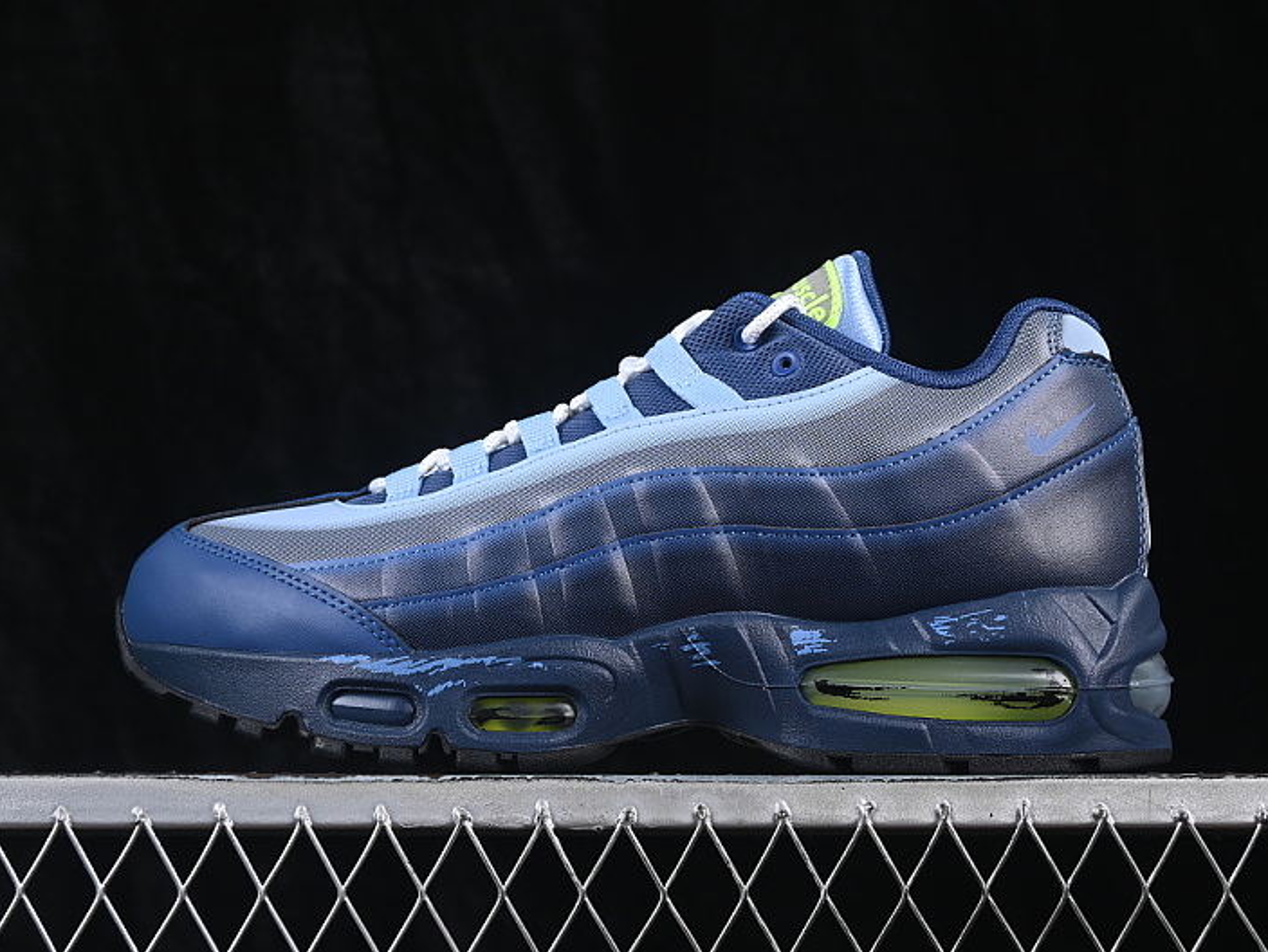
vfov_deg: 18.0
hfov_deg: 23.8
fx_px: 3005
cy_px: 479
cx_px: 660
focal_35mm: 82
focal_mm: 50
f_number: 7.1
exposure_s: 1/80
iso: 160
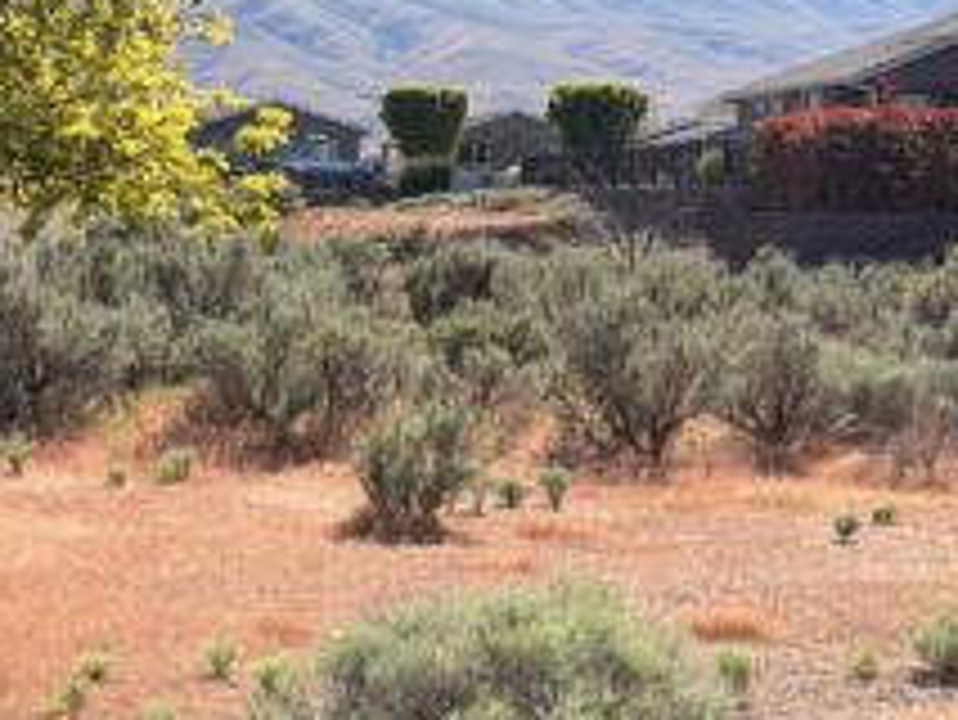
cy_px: 360
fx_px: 2492
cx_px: 67
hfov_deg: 21.2
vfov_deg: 16.4
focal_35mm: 90
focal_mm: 6.76
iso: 64
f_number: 1.78
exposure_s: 1/4098
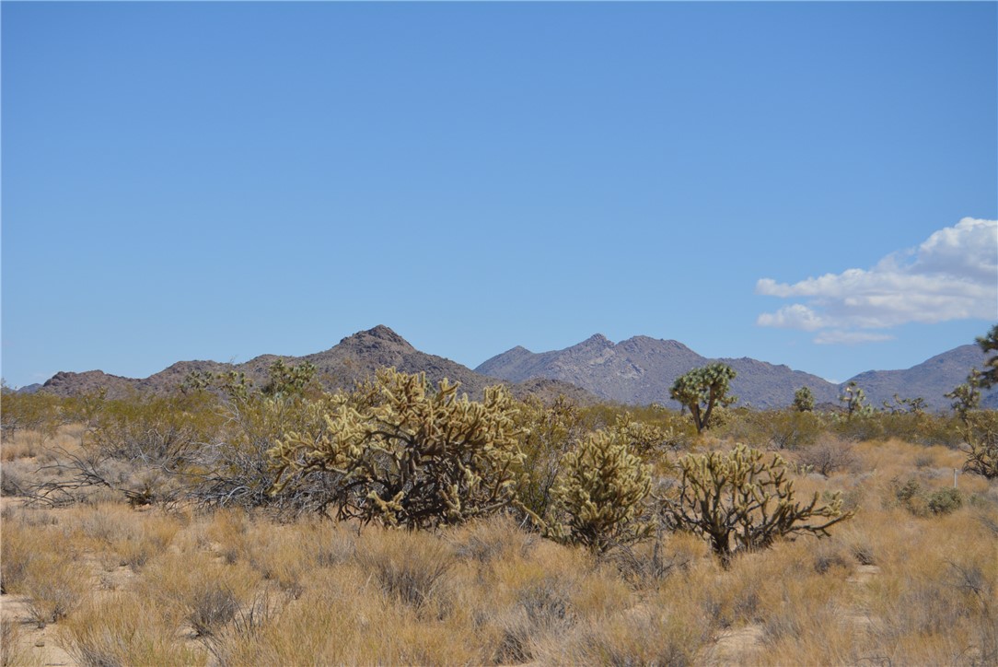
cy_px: 334
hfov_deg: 24.6
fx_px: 2288
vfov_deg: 16.6
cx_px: 499
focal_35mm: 82
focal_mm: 55
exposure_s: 1/2000
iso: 400
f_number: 7.1
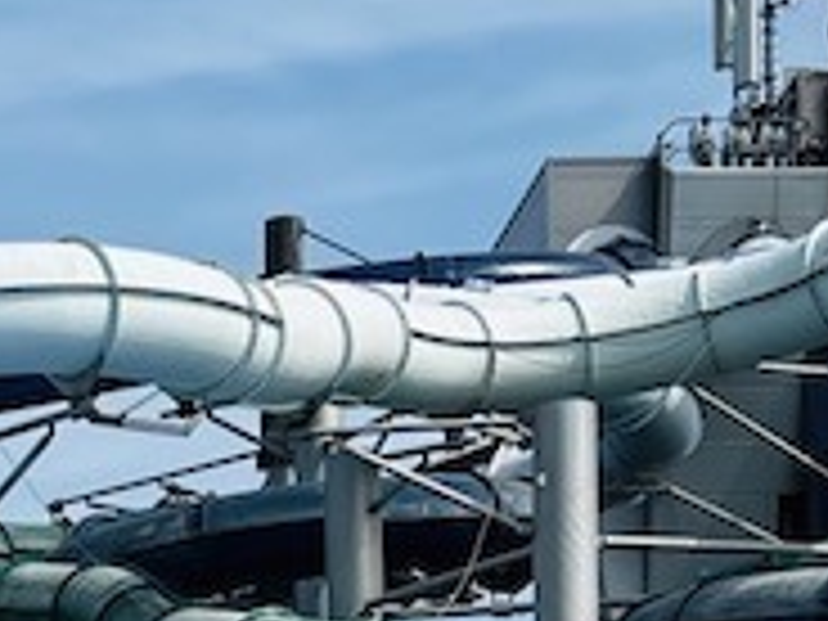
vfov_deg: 9.9
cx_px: -36
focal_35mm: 145
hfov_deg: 13.4
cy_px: 968
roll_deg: +0.4
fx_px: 3468
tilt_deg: +2.5
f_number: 1.5
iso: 50
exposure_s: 1/4274
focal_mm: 5.7
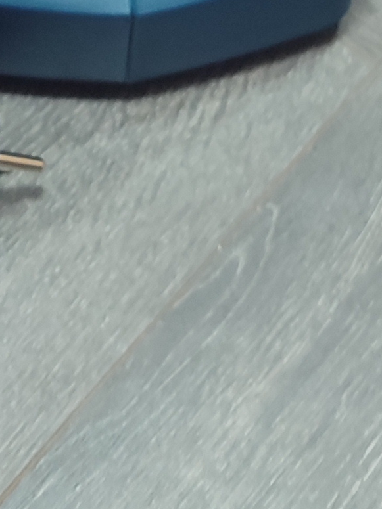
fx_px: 1899
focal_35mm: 129
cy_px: -596
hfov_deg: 11.5
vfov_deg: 12.8
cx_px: 105
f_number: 1.89
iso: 386
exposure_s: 1/25
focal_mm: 5.95
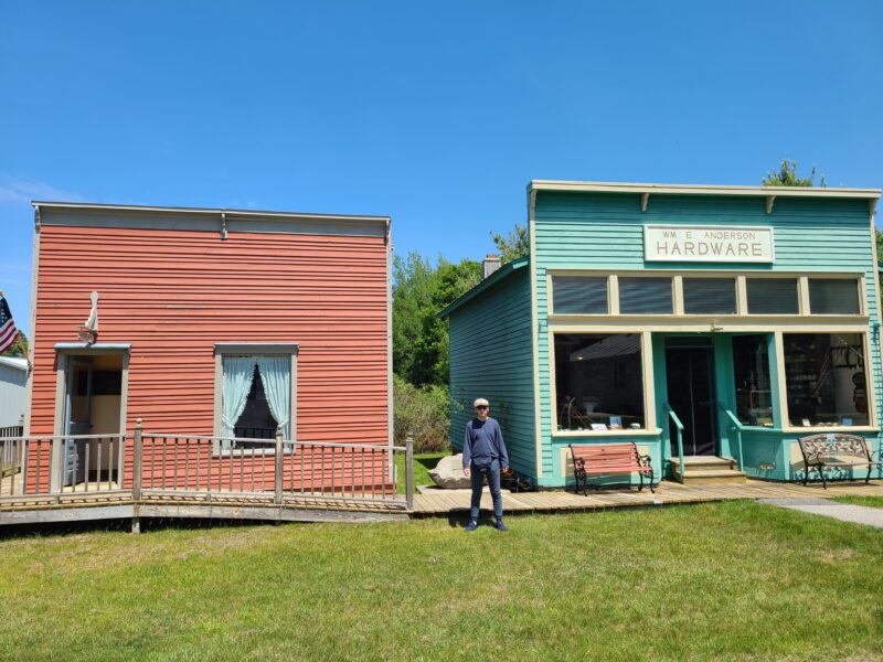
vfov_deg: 53.1
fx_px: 663
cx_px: 442
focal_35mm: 26
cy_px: 331
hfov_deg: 67.3
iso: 40
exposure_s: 1/1930
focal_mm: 5.4
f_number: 1.8
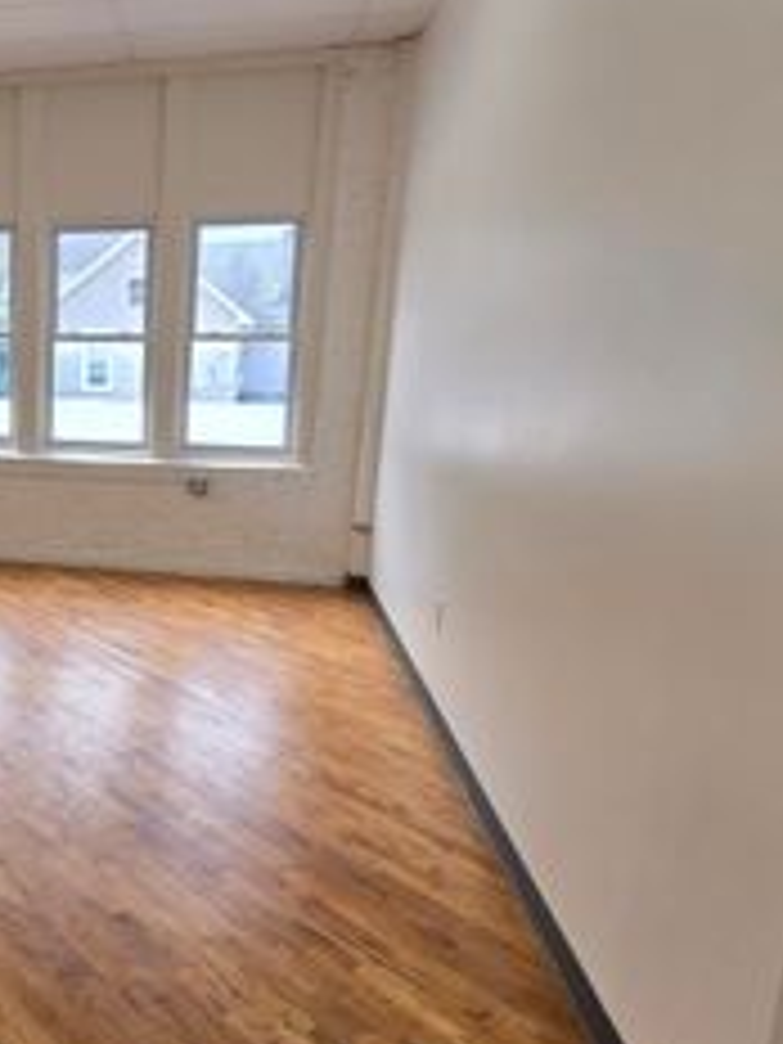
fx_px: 844
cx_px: -36
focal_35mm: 28
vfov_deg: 63.4
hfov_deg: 41.7
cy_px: 515
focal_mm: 2.2
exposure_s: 1/143
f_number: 2.2
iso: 50
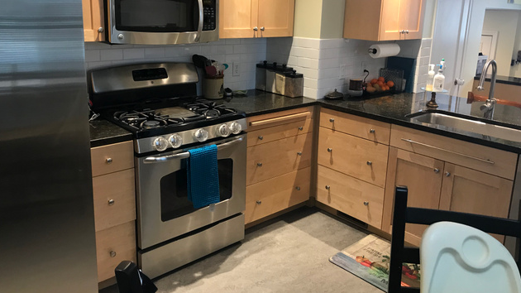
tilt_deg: -12.2
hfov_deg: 62.6
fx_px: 428
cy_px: 113
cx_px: 259
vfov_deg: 37.6
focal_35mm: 31
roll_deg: -3.0
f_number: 1.8
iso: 40
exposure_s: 1/20
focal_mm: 3.99
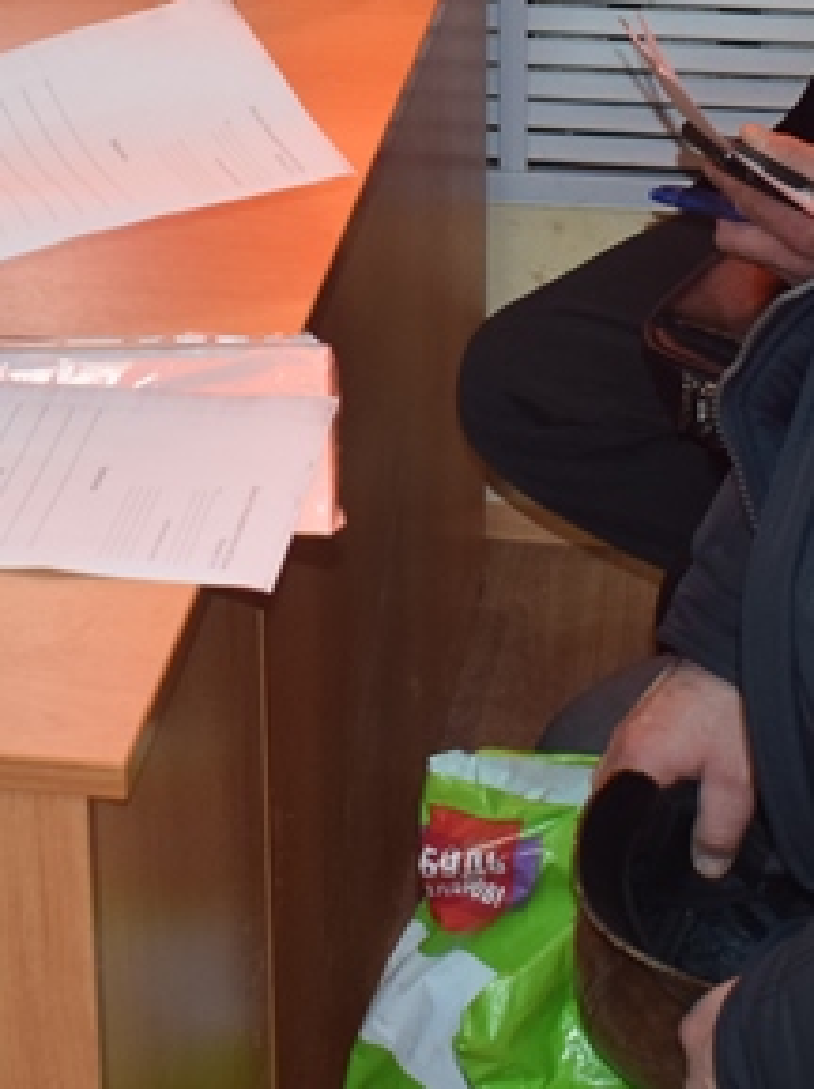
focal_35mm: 118
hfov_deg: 12.4
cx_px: 53
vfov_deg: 16.4
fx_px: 3699
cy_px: -36
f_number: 4.5
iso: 800
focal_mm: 23
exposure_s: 1/80
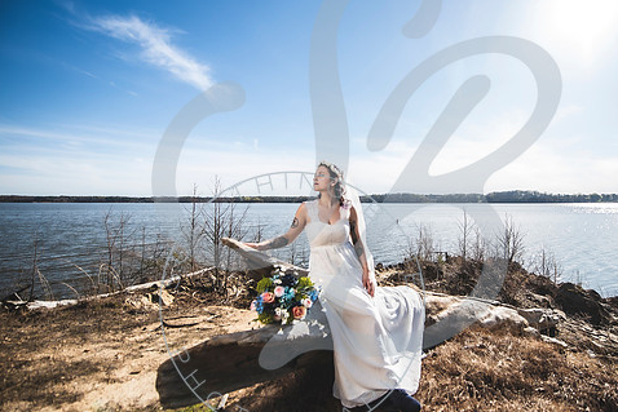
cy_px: 196
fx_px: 292
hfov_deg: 92.5
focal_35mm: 17
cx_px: 357
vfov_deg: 70.4
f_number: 2.8
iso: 100
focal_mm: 14
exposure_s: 1/1600
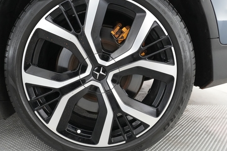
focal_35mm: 34
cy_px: 78
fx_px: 214
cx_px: 107
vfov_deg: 38.9
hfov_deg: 55.8
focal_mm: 24
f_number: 4
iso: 6400
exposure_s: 1/125
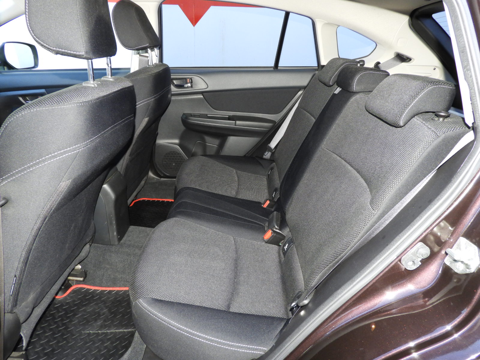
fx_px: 333
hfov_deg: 71.6
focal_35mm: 24
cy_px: 180
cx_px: 240
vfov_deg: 56.8
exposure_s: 1/100
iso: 280
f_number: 3.3
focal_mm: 4.3
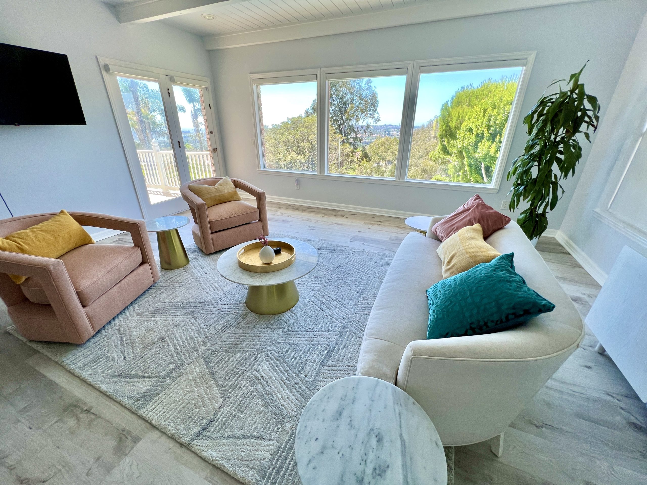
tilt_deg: -24.9
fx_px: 243
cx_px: 324
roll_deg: +0.4
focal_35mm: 13
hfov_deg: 106.2
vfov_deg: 89.9
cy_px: 242
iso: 64
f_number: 1.8
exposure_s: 1/99
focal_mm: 1.57
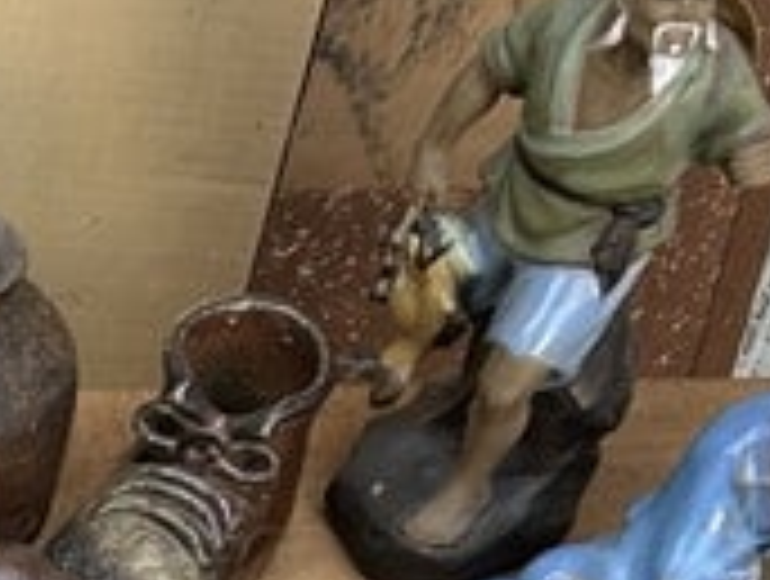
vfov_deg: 7.6
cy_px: 1407
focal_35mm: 182
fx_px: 4057
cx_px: -1112
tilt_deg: -54.0
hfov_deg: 9.6
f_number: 1.5
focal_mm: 5.7
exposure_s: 1/267
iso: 40
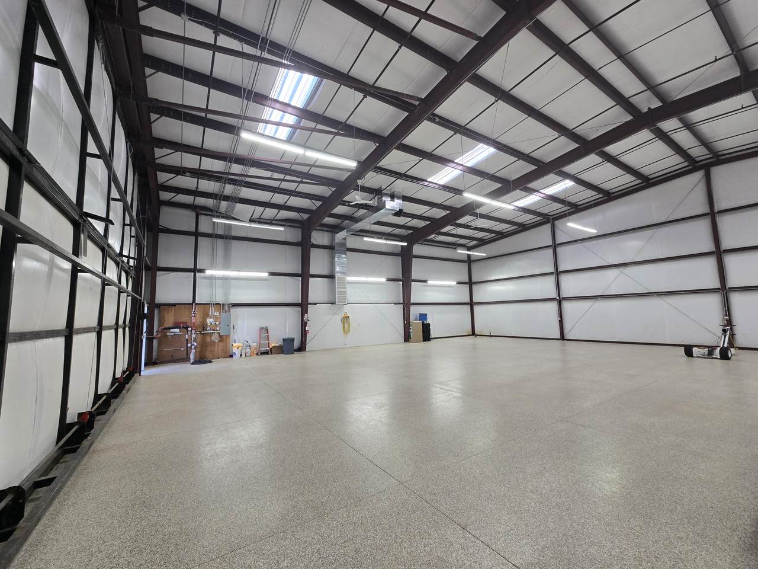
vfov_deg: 89.9
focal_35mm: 13
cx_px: 379
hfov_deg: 106.2
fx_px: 285
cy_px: 284
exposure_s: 1/120
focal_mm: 2.2
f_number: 2.2
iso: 80
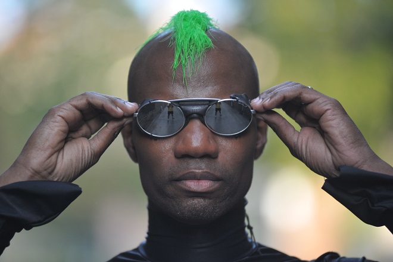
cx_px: 196
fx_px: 2182
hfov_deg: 10.3
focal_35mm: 200
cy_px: 131
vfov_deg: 6.9
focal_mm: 200
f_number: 2.8
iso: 1250
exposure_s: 1/1000
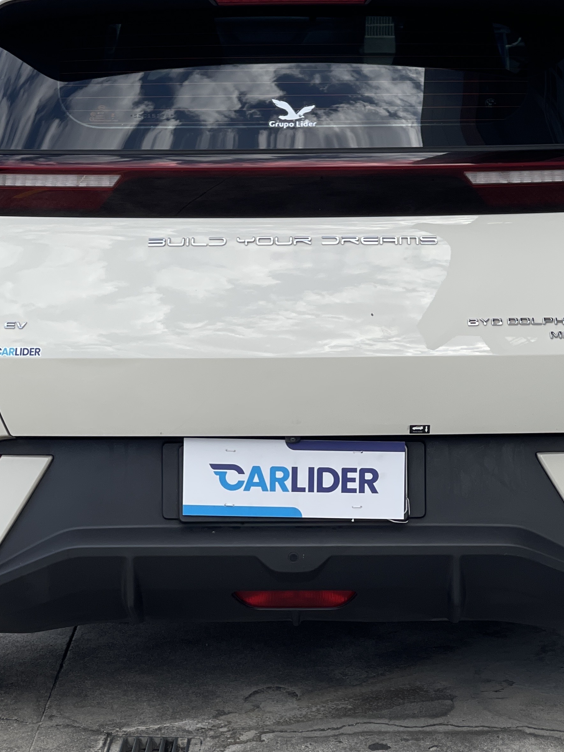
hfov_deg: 13.6
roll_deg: +0.6
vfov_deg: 18.0
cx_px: 313
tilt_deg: -9.2
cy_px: 347
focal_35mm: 109
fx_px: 2367
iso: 32
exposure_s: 1/853
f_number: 2.2
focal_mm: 7.5
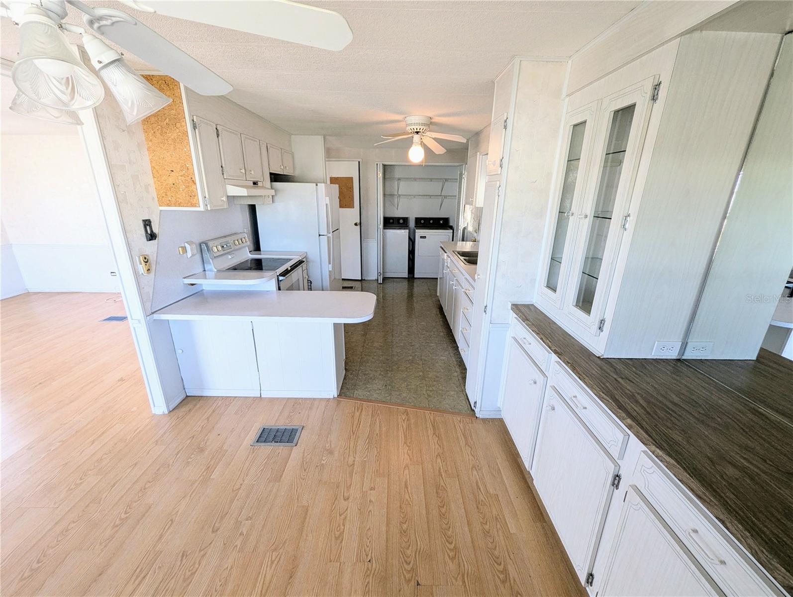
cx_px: 396
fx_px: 298
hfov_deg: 106.1
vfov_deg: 90.1
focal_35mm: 13
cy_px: 298
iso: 49
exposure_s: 1/40
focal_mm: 1.95
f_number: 2.2
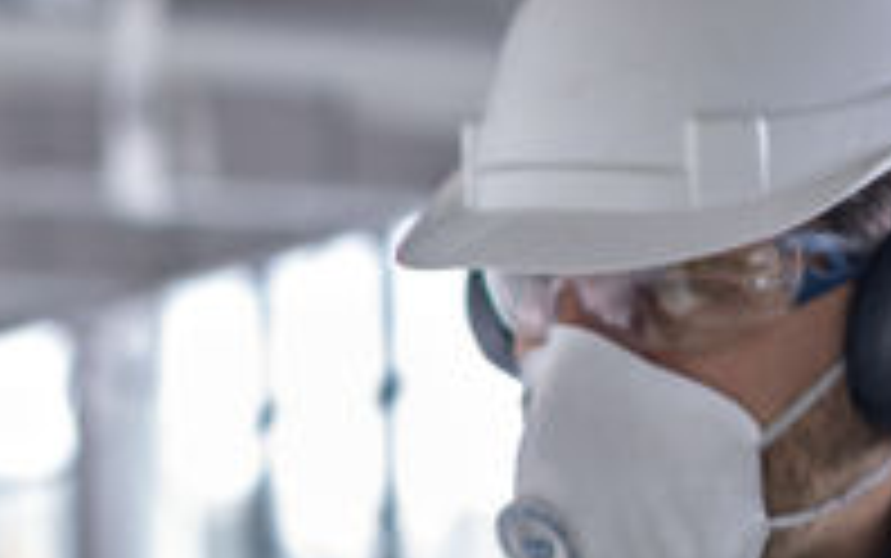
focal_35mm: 144
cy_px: 830
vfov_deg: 8.9
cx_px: -54
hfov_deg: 14.2
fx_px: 3499
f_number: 1.8
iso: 200
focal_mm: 35
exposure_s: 1/320
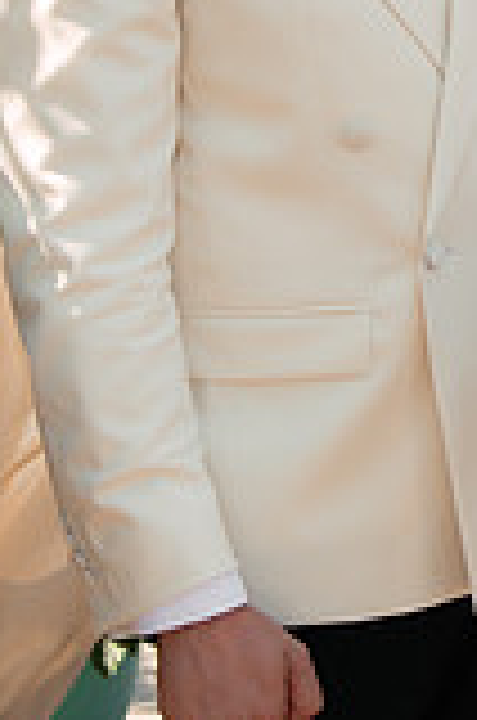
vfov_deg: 13.7
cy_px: 130
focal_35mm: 149
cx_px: 1041
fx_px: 2974
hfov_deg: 8.6
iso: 200
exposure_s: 1/800
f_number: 3.5
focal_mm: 35
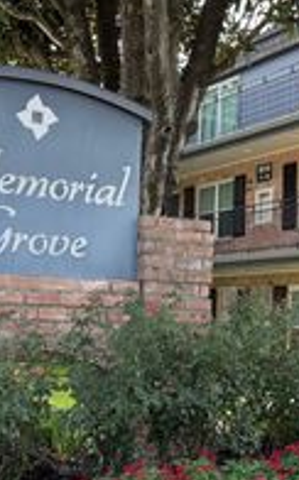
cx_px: 123
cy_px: 278
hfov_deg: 19.9
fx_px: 850
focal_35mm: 65
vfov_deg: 31.5
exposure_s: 1/660
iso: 100
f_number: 1.78
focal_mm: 6.76
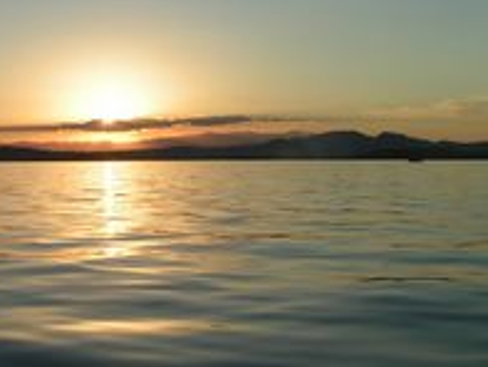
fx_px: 1002
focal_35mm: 71
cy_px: 179
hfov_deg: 27.3
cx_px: 191
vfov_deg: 20.7
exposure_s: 1/640
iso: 50
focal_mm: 5.8
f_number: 5.6
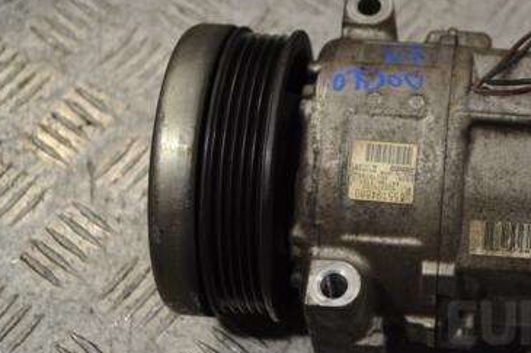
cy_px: 129
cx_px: 420
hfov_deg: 25.3
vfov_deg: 17.2
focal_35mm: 79
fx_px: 1165
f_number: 4.8
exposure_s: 1/40
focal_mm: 32
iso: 100
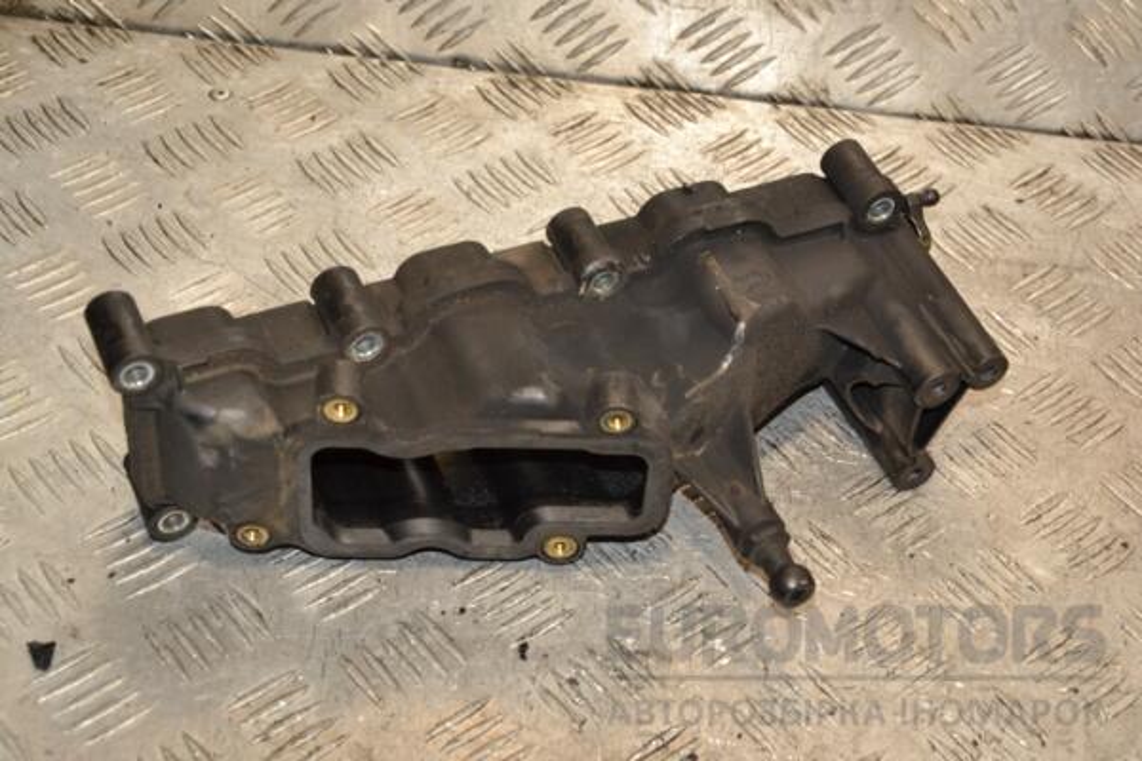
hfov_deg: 28.1
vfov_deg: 18.9
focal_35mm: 72
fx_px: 2284
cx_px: 571
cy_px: 380
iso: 800
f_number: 7.1
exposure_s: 1/200
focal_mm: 48
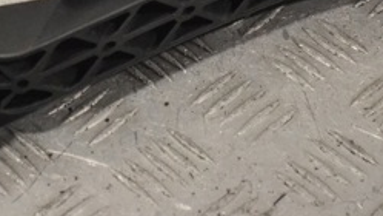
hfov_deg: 10.6
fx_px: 2051
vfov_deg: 5.9
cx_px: 11
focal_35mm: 202
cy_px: -108
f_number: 5.6
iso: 3200
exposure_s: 1/800
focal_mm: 50
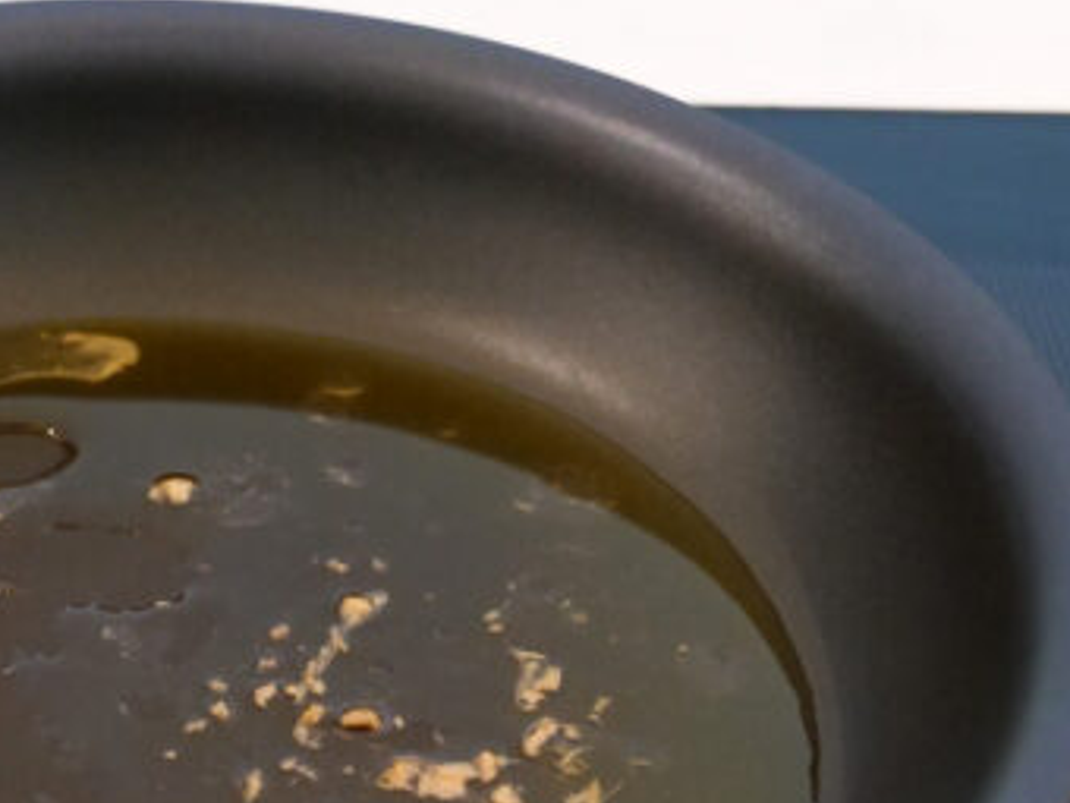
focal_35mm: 94
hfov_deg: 20.5
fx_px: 2906
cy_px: 664
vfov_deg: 15.6
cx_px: 142
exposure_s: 1/40
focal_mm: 25
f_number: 3.5
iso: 3200
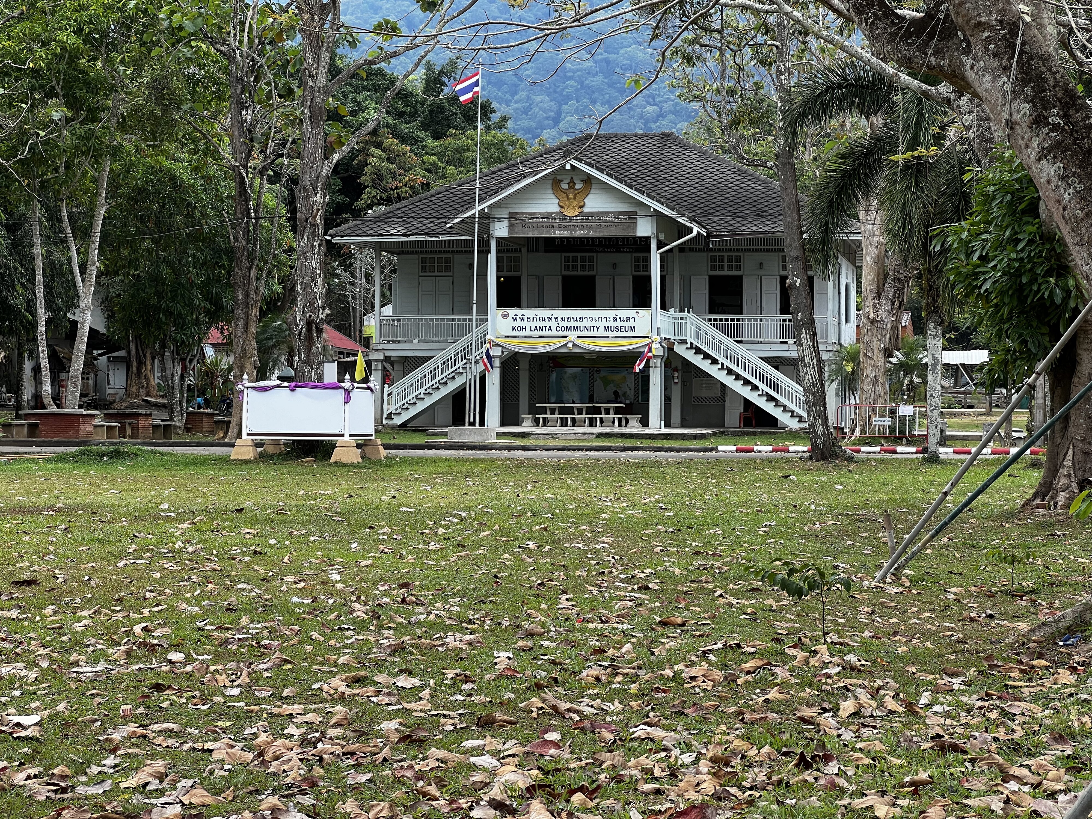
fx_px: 2429
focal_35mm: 77
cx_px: 546
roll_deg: -0.4
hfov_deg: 25.3
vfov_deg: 19.1
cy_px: 410
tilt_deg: +1.1
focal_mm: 9
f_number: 2.8
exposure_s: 1/166
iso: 32
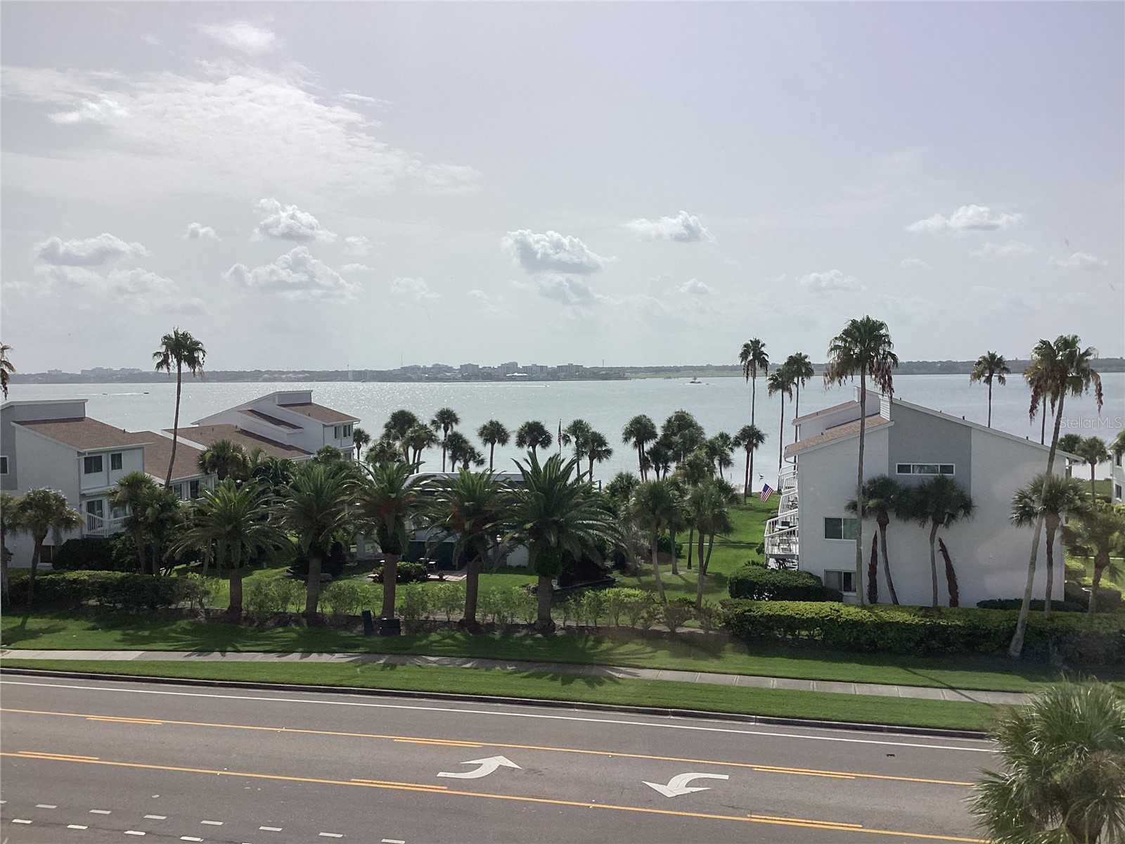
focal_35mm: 31
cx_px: 562
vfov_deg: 45.4
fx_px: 1007
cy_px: 422
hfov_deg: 58.4
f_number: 2.4
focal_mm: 3.3
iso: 25
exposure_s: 1/3546
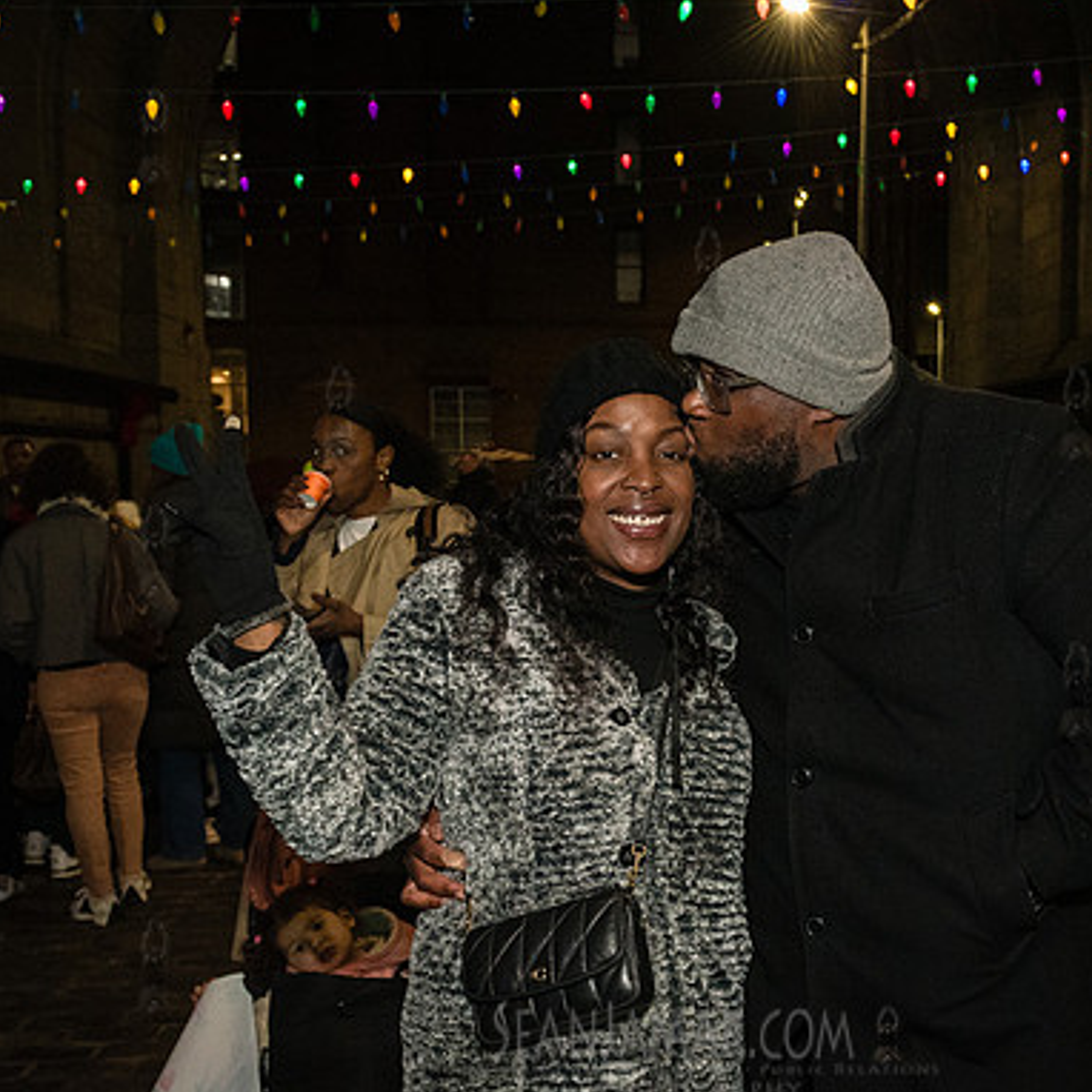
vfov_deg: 40.0
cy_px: 609
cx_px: 722
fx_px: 1499
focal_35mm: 42
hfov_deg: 39.6
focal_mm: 26
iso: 4000
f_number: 4.5
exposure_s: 1/125
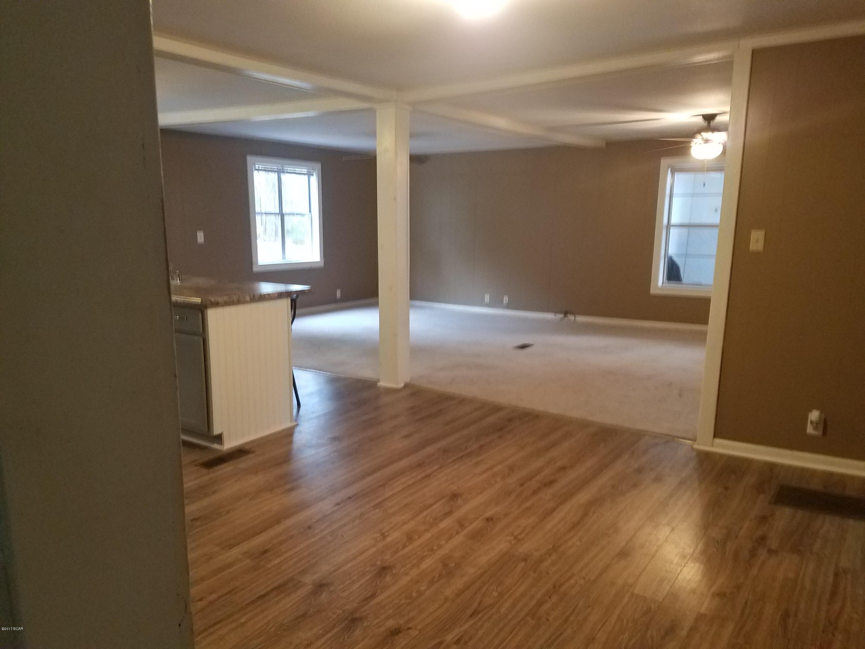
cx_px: 432
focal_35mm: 26
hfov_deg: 67.3
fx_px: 650
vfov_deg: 53.1
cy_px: 324
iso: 250
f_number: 1.7
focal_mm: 4.2
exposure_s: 1/24
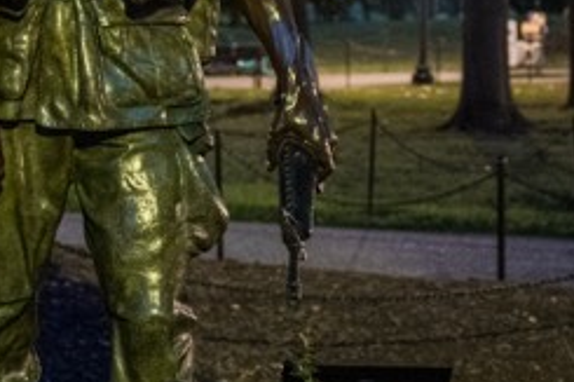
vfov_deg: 10.0
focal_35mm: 136
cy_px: 33
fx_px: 2167
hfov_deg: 14.3
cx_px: -234
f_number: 3.5
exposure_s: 1/10
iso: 3200
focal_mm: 37
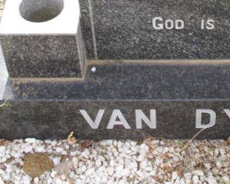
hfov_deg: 20.3
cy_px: -50
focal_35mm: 93
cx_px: 194
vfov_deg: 15.8
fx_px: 633
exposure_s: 1/125
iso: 800
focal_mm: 21.25
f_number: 11
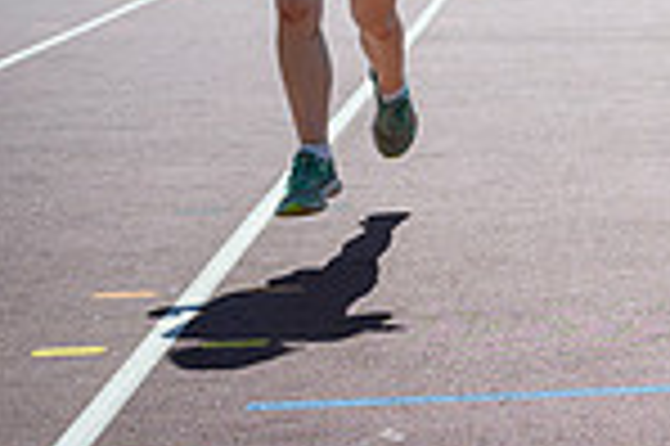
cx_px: 1300
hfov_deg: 12.7
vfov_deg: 9.4
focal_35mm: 144
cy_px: -56
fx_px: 2677
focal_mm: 37
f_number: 5.6
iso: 200
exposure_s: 1/1000
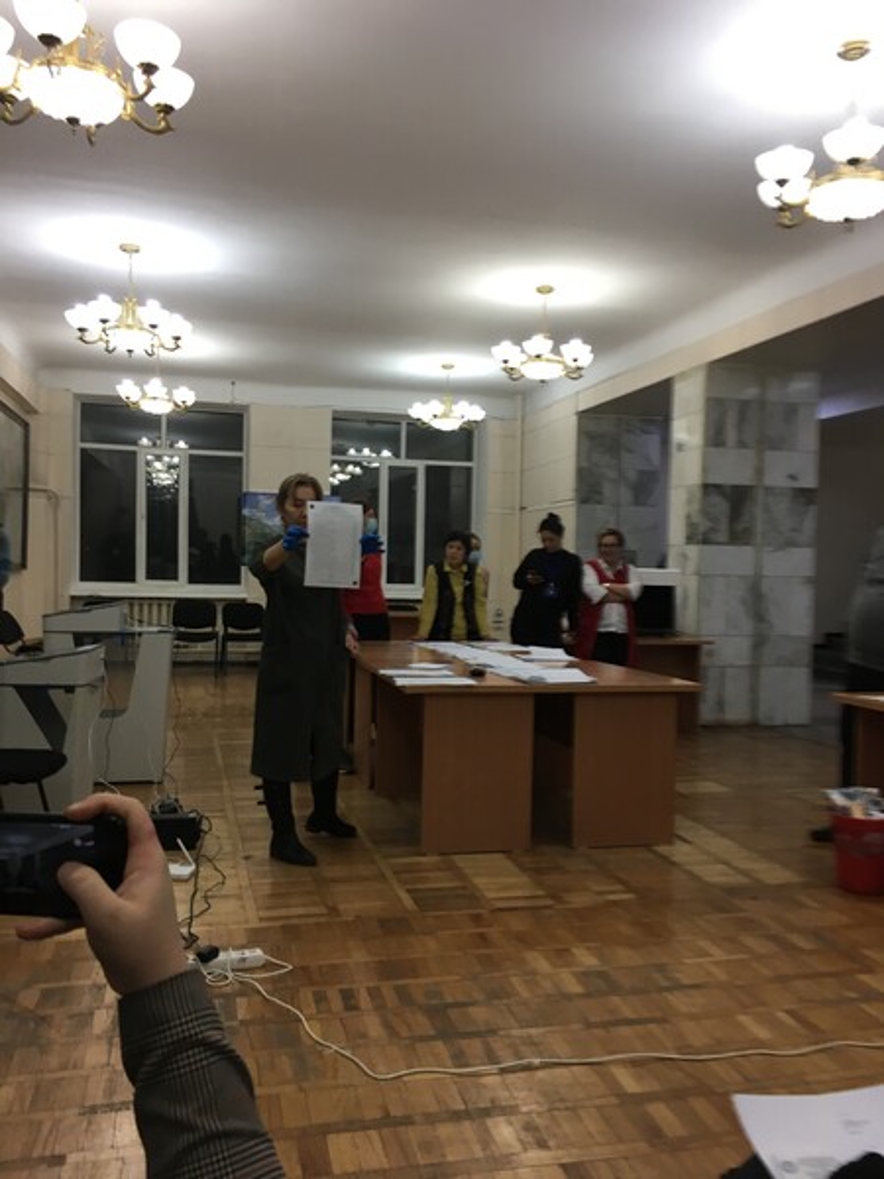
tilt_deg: -2.6
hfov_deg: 48.2
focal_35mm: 29
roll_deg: -0.8
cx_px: 442
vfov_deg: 61.7
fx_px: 987
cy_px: 590
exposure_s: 1/33
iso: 64
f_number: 2.2
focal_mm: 4.15
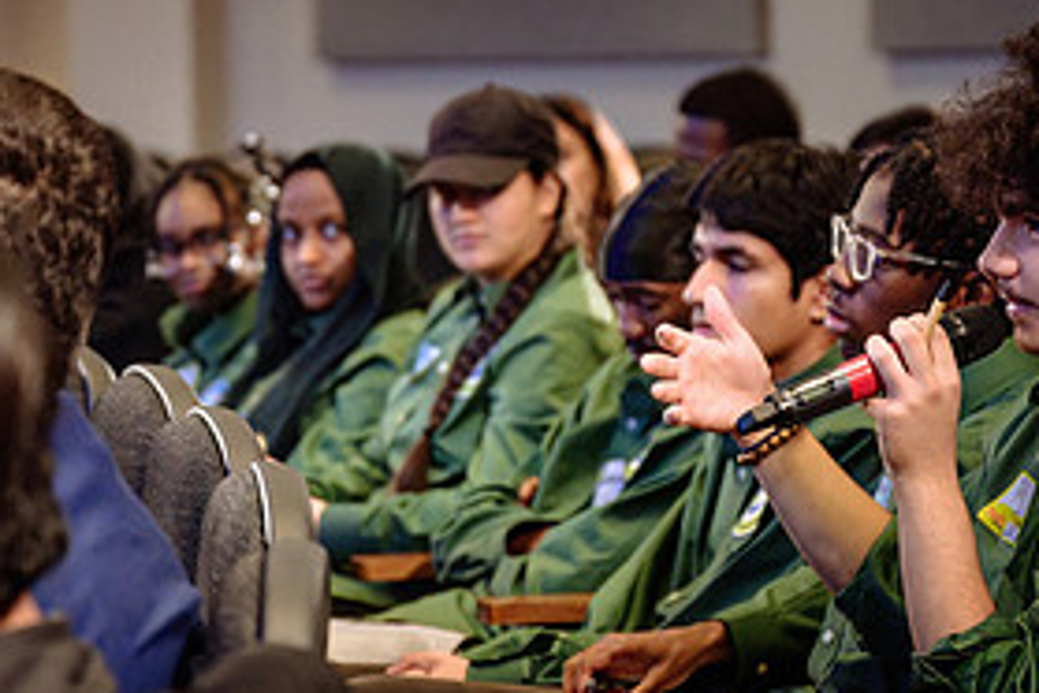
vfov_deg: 7.8
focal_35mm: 176
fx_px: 5079
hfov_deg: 11.7
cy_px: 344
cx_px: 437
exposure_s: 1/60
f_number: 2.8
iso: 1600
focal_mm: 70
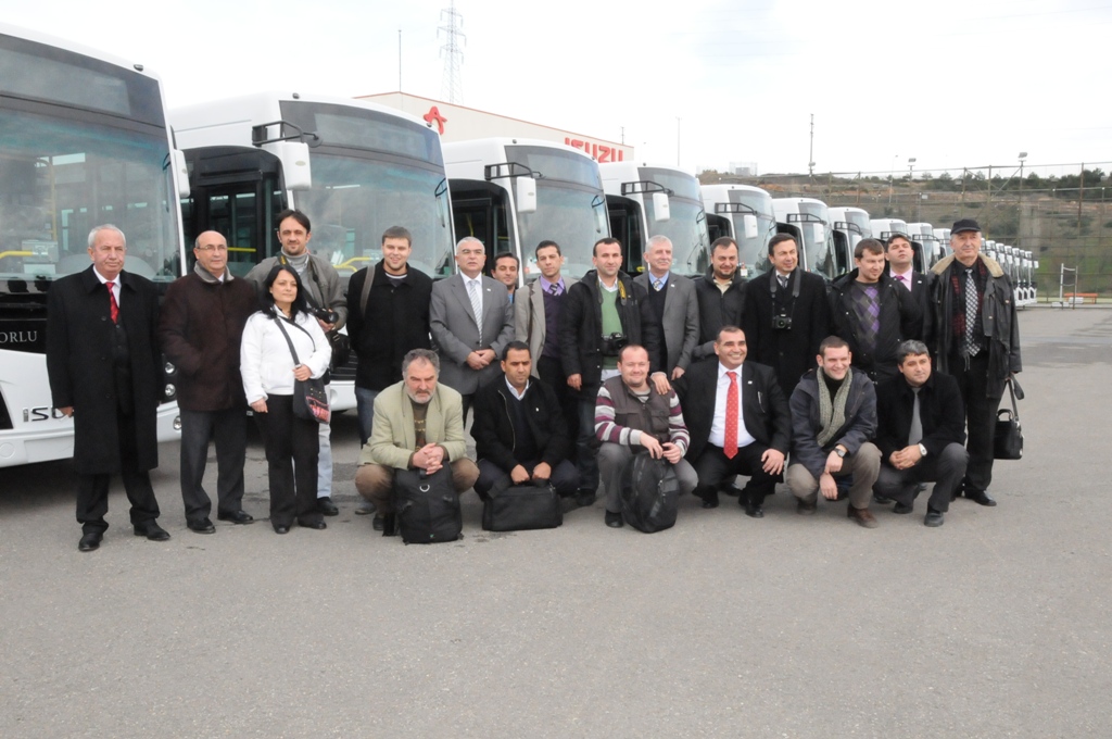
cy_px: 370
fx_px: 1018
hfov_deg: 57.3
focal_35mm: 33
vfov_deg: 39.9
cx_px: 556
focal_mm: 22
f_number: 22
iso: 3200
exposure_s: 1/250
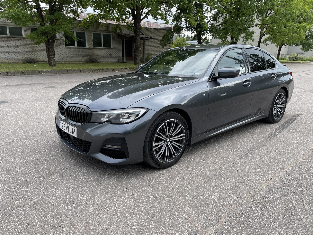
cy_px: 118
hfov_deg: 69.4
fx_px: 226
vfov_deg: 54.9
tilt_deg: -16.0
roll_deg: -2.4
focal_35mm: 25
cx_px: 156
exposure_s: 1/807
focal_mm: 5.1
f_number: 1.6
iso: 32
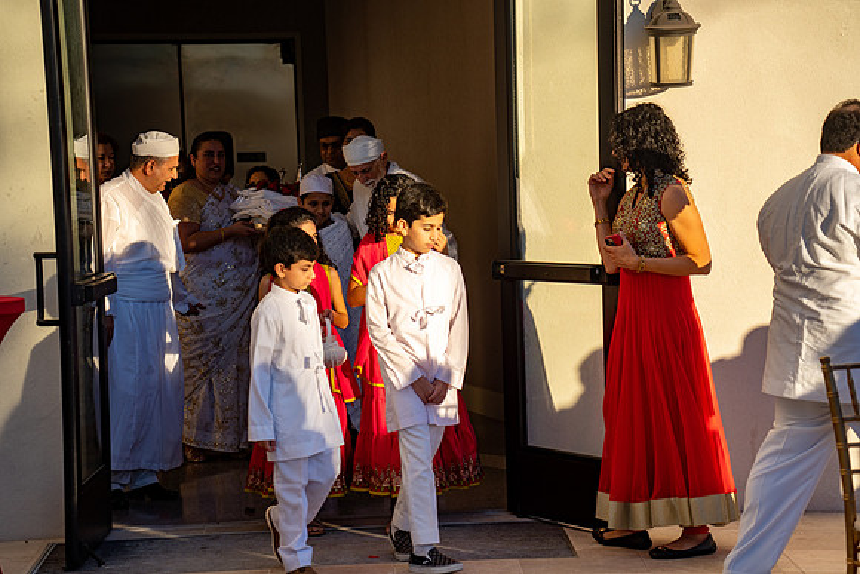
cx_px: 430
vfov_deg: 13.0
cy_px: 287
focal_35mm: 105
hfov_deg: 19.5
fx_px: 2509
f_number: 4
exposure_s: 1/1000
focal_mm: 105
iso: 320
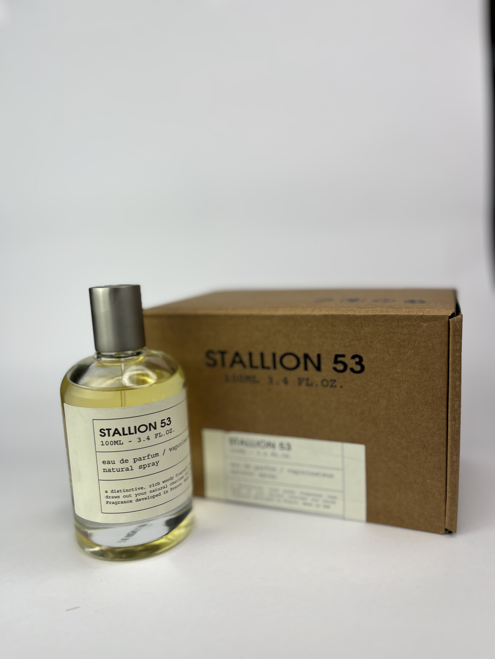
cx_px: 248
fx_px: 496
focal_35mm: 26
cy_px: 330
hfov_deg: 53.1
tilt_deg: -9.5
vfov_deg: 67.3
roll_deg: +3.8
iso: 50
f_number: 1.6
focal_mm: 5.1
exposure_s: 1/443
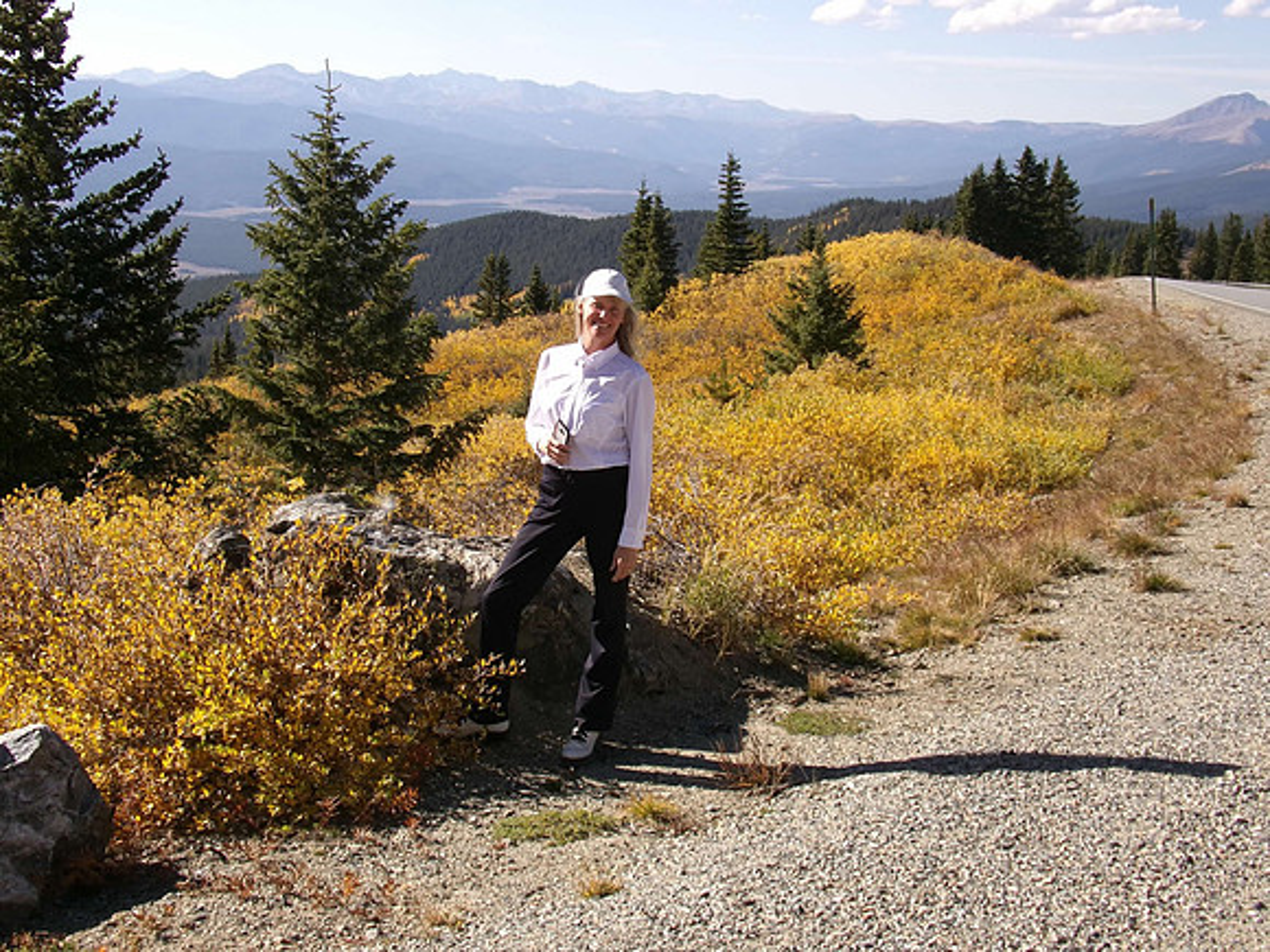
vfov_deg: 39.7
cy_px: 476
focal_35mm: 36
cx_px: 635
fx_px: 1321
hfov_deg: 51.4
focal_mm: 10.3
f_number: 4.4
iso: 100
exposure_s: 1/450
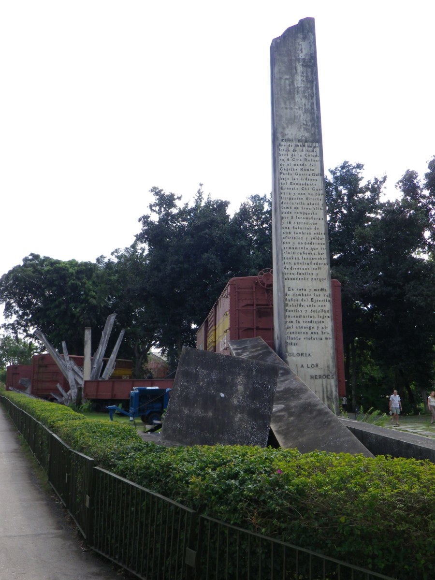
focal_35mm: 34
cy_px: 290
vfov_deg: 54.0
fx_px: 570
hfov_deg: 41.8
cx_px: 218
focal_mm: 6.1
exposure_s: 1/320
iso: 100
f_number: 3.5
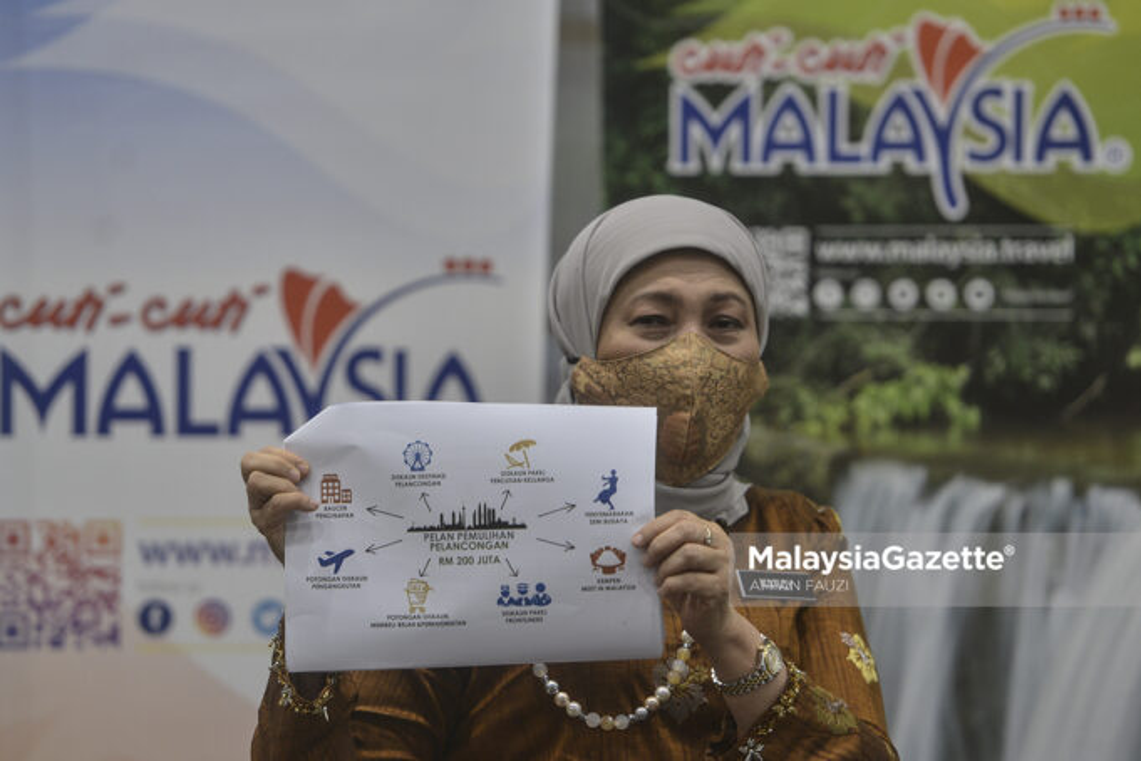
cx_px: 570
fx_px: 5546
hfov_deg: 11.7
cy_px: 380
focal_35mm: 175
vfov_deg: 7.8
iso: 800
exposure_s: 1/320
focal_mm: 175
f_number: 2.8
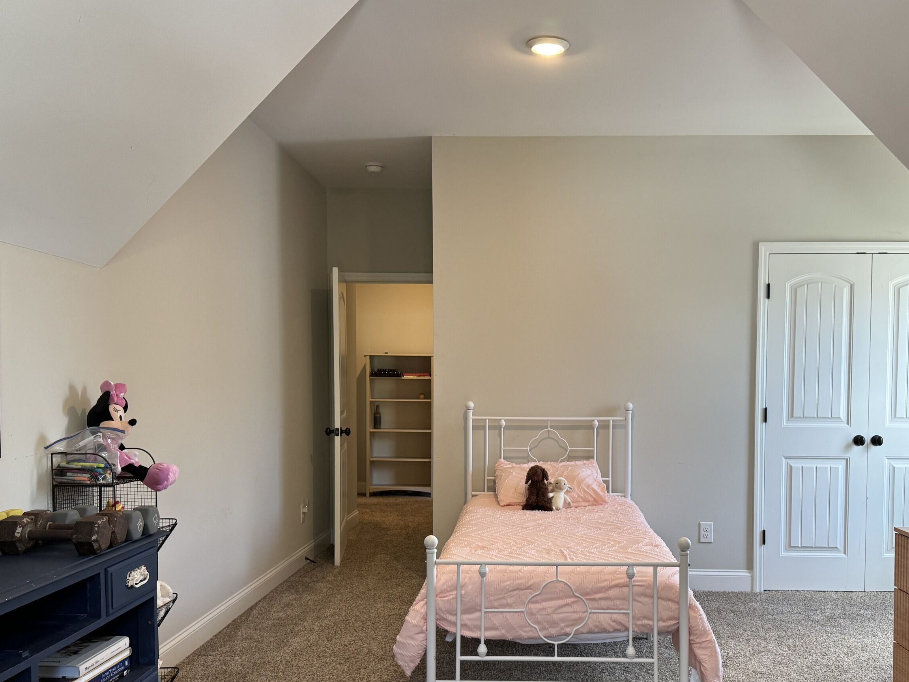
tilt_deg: -2.5
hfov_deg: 56.6
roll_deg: -0.4
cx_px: 519
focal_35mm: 32
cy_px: 419
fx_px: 840
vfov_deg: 43.9
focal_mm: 6.76
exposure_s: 1/120
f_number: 1.78
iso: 160
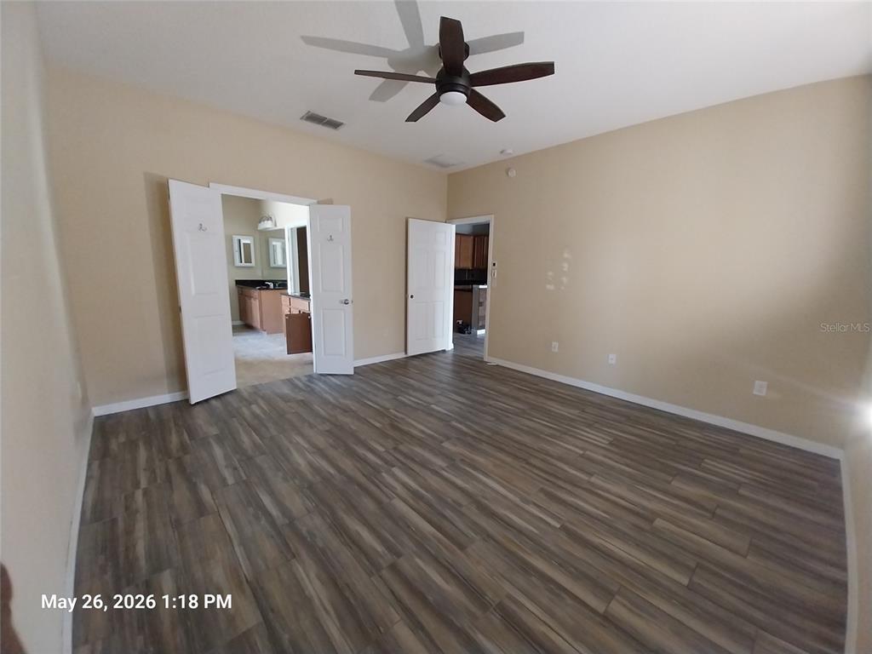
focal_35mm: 13
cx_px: 436
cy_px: 327
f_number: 2.2
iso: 320
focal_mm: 1.13
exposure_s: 1/24
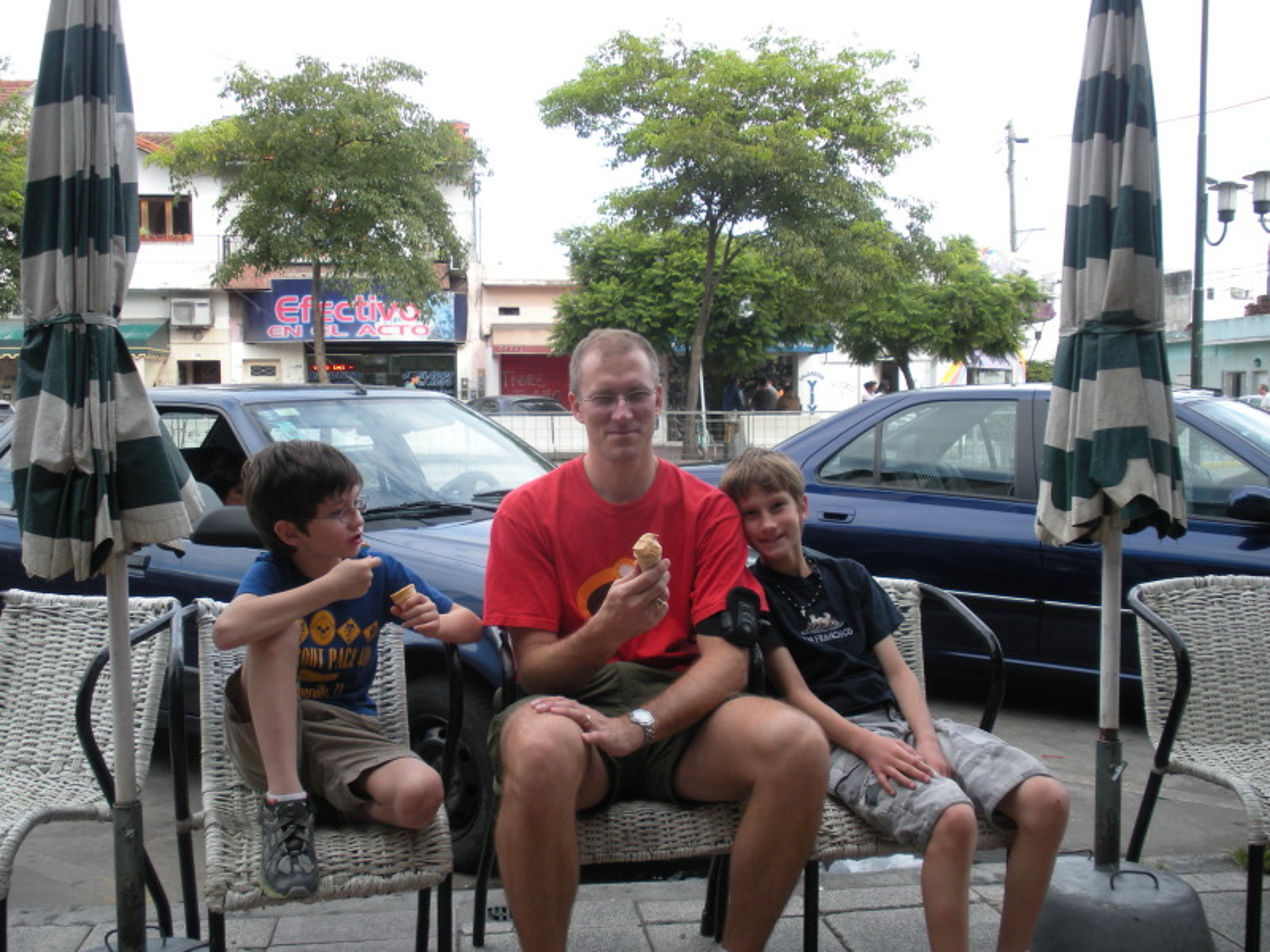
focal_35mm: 36
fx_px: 1321
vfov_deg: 39.7
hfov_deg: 51.4
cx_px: 635
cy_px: 476
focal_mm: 6.3
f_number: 3.5
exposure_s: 1/126
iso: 64
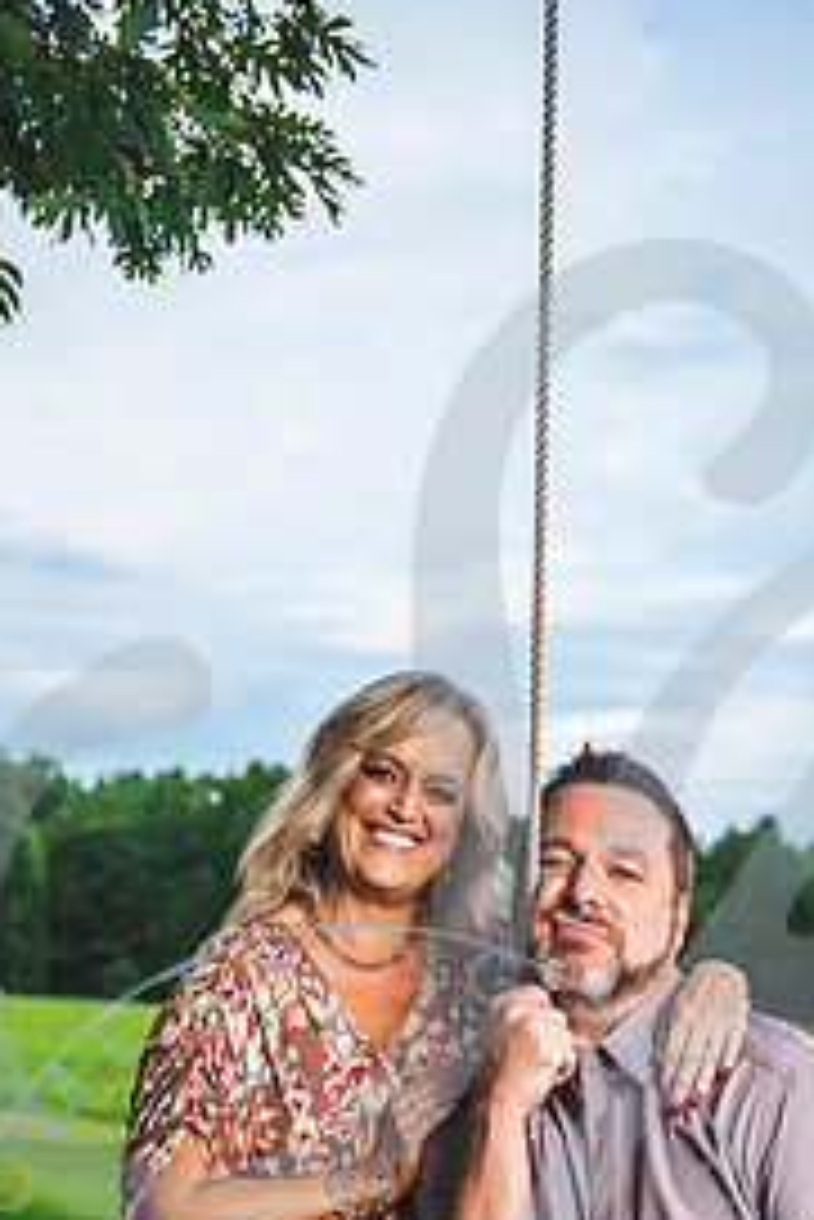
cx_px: 562
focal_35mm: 63
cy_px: 999
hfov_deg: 21.5
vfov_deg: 31.0
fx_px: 2134
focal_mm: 38
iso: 100
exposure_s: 1/250
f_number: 2.8
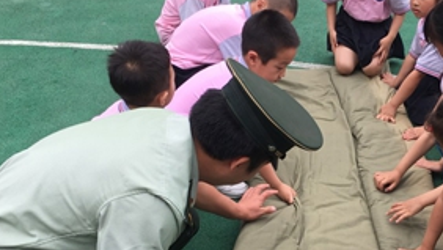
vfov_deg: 21.1
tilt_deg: -37.1
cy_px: 218
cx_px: 270
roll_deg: +0.0
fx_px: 658
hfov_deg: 37.0
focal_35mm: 56
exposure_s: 1/506
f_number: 2.2
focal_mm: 4.15
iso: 25
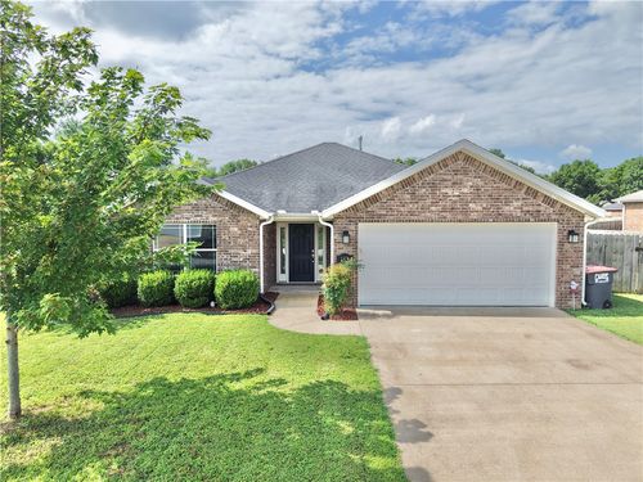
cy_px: 241
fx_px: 446
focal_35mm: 24
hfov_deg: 71.6
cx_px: 322
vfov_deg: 56.8
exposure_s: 1/5000
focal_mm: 8.67
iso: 170
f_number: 1.8
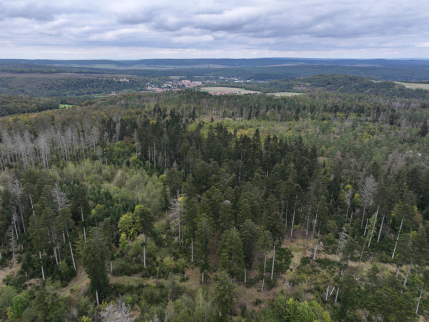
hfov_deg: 71.6
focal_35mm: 24
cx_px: 214
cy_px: 161
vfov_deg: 56.8
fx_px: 297
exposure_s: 1/800
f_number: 2.8
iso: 150
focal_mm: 12.29
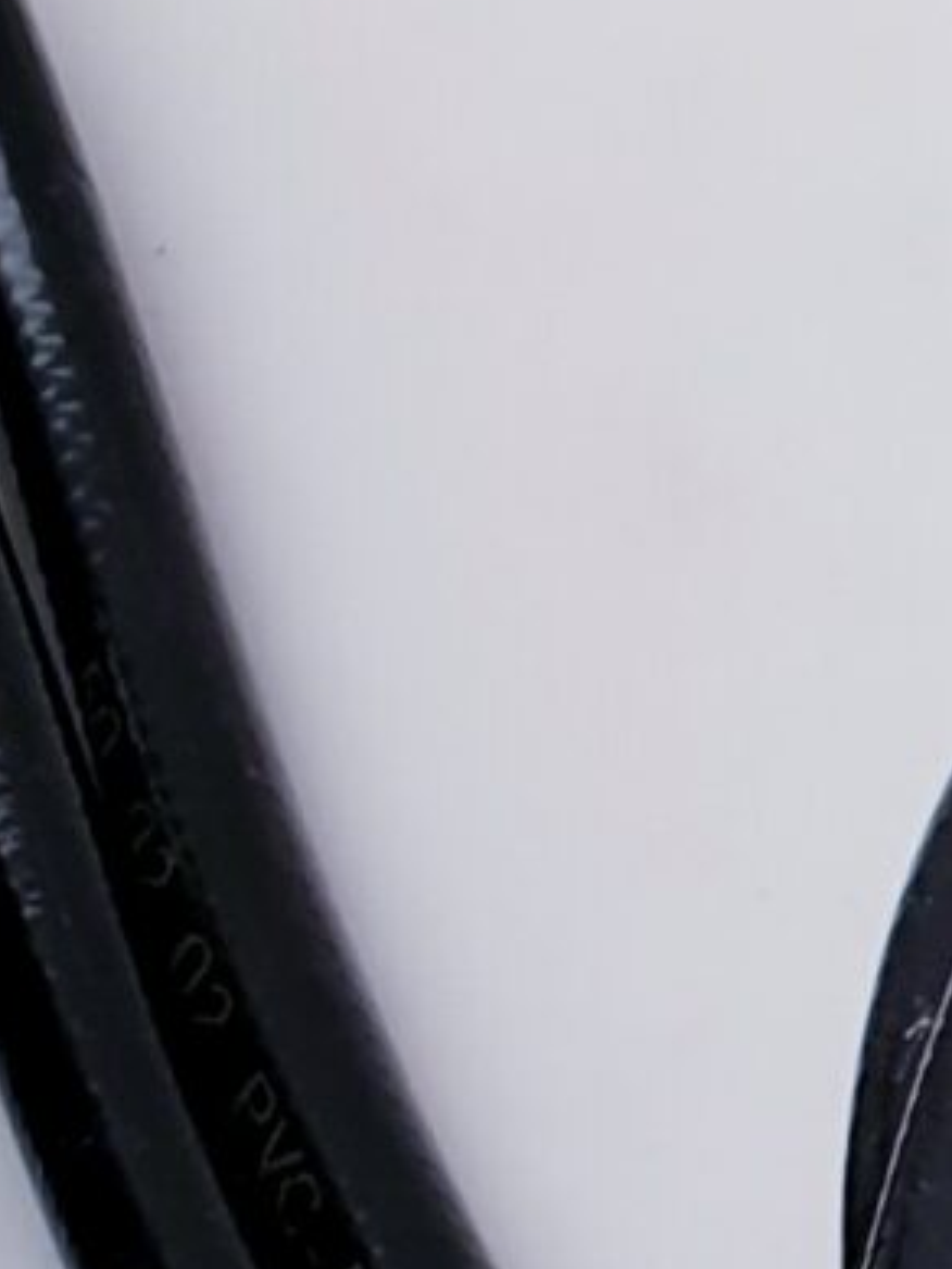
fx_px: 6267
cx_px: 2523
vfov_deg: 10.3
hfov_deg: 7.9
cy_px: 2819
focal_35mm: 171
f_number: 2.4
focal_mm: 4.3
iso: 64
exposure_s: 1/50
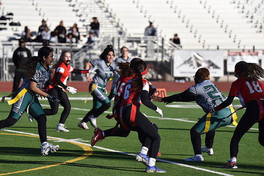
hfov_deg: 8.2
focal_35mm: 250
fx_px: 1834
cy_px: 88
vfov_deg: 5.5
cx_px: 132
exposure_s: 1/4000
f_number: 5.6
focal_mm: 250
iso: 500
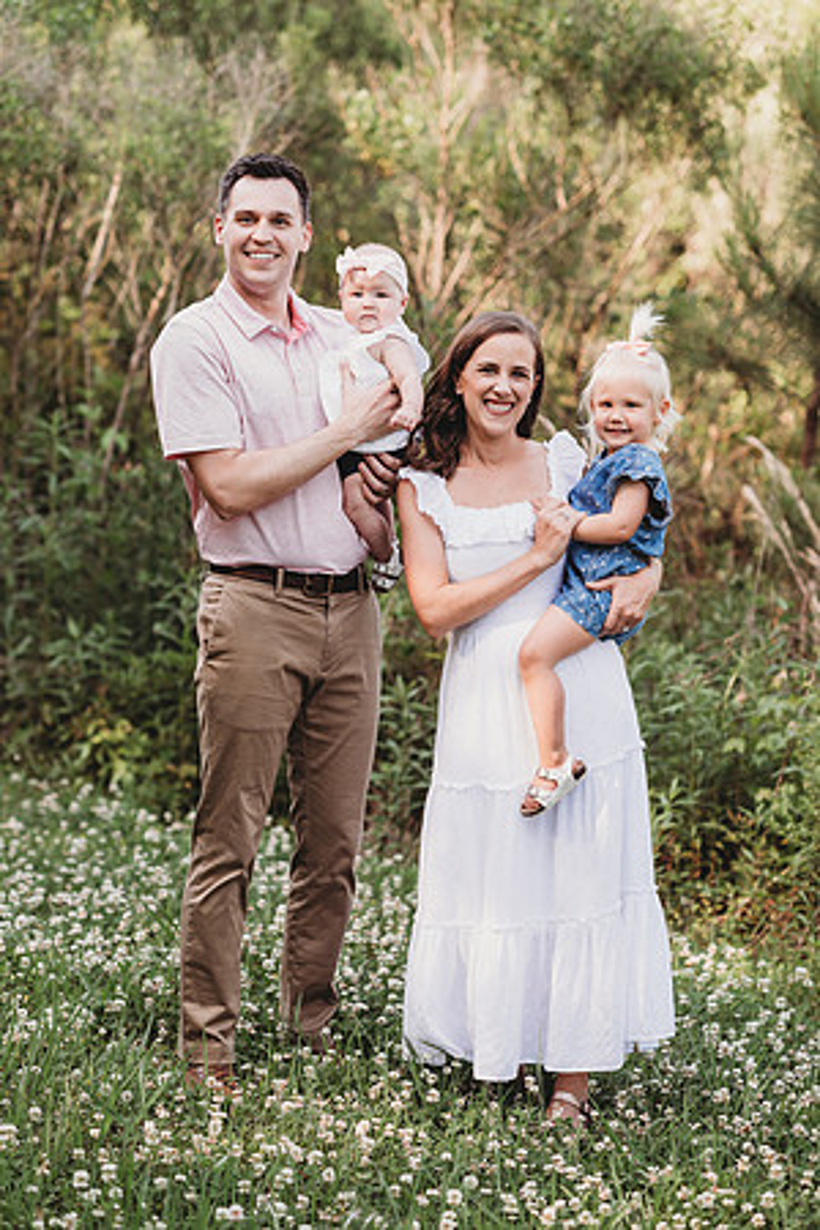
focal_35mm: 85
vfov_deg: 23.9
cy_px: 615
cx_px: 410
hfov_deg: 16.1
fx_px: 2904
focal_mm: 85
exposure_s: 1/250
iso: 100
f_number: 2.2
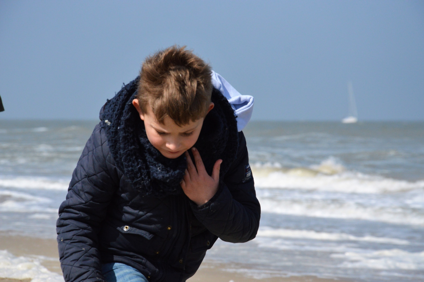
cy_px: 141
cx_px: 212
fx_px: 1853
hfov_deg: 13.1
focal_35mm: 158
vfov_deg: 8.7
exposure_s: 1/3200
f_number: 9
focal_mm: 105
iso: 800
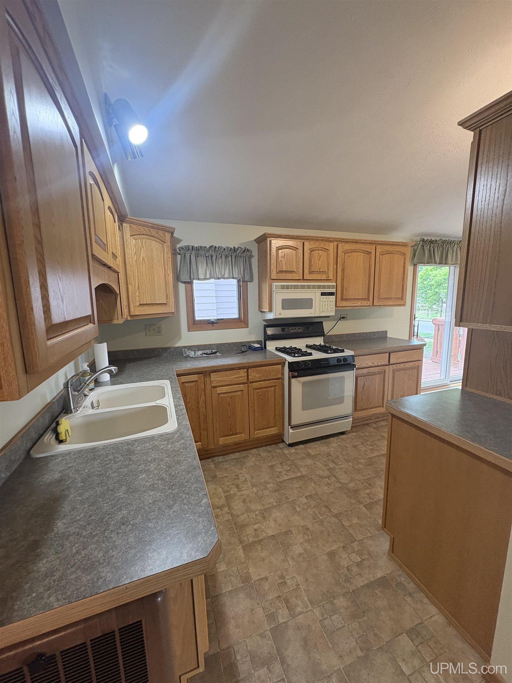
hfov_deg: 85.7
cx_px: 256
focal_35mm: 14
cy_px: 342
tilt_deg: -9.4
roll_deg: +1.2
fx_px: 276
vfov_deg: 102.1
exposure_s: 1/60
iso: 400
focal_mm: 2.22
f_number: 2.2
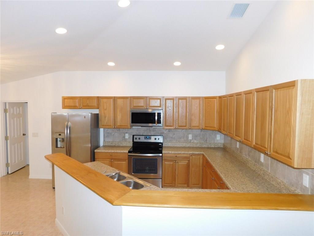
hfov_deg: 73.9
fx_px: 209
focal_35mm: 23
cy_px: 118
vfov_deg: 58.9
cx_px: 157
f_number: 3
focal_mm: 4
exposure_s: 1/30
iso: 200
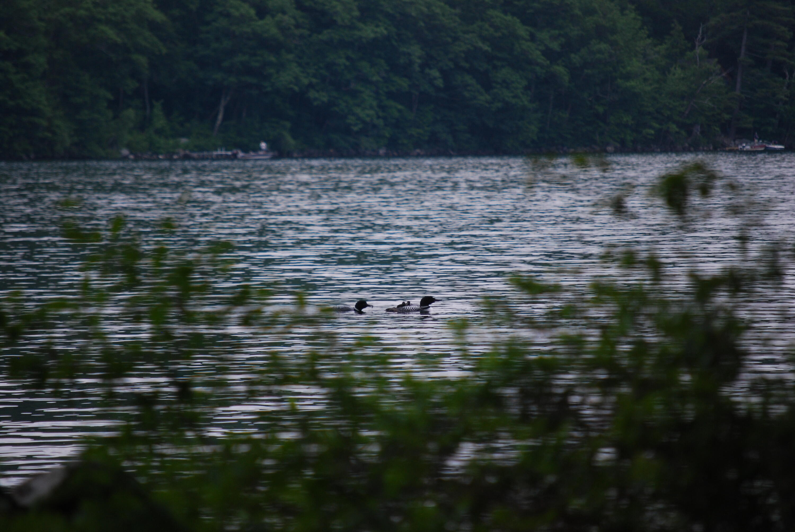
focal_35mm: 300
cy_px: 266
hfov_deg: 6.9
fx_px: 6633
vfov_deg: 4.6
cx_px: 398
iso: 280
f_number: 5.6
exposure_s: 1/500
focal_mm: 200
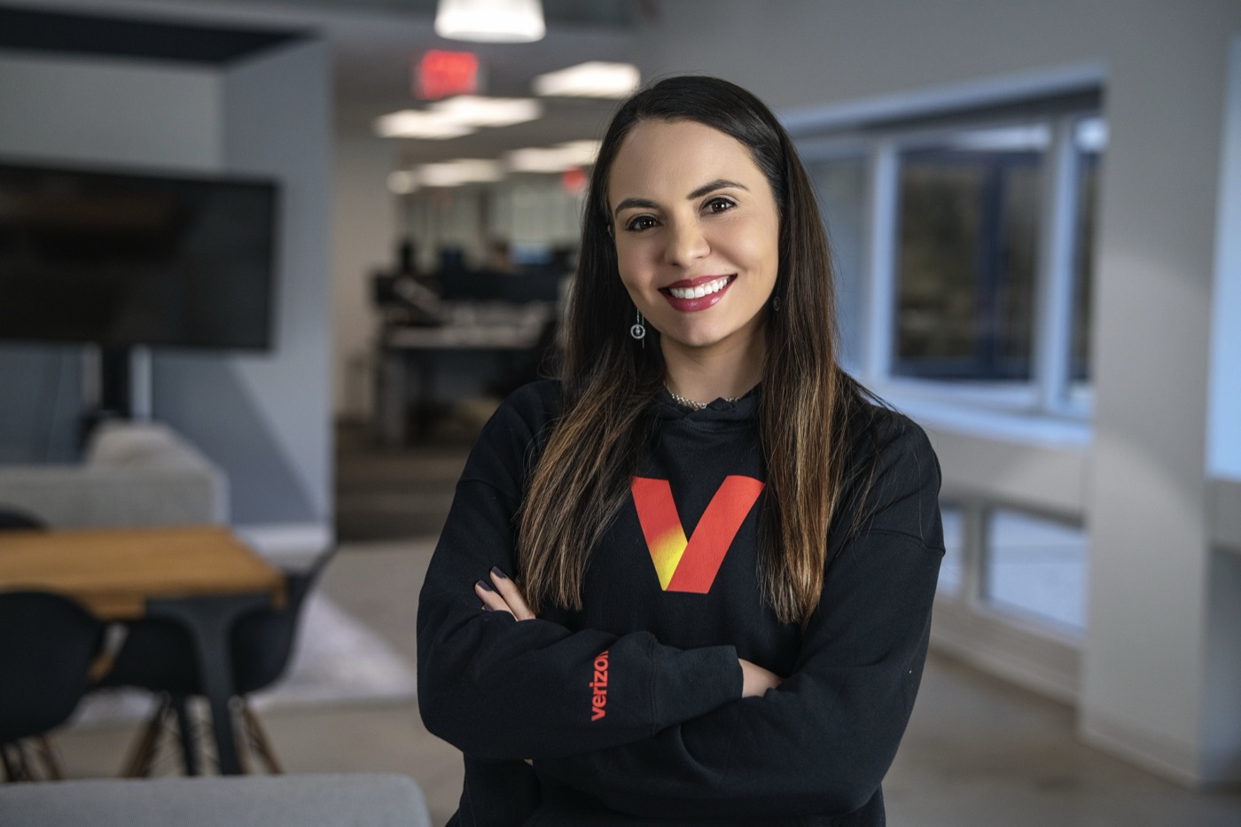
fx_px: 2033
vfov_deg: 23.0
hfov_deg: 33.9
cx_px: 620
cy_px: 414
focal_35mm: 59
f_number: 2.8
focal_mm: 59
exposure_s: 1/100
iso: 800
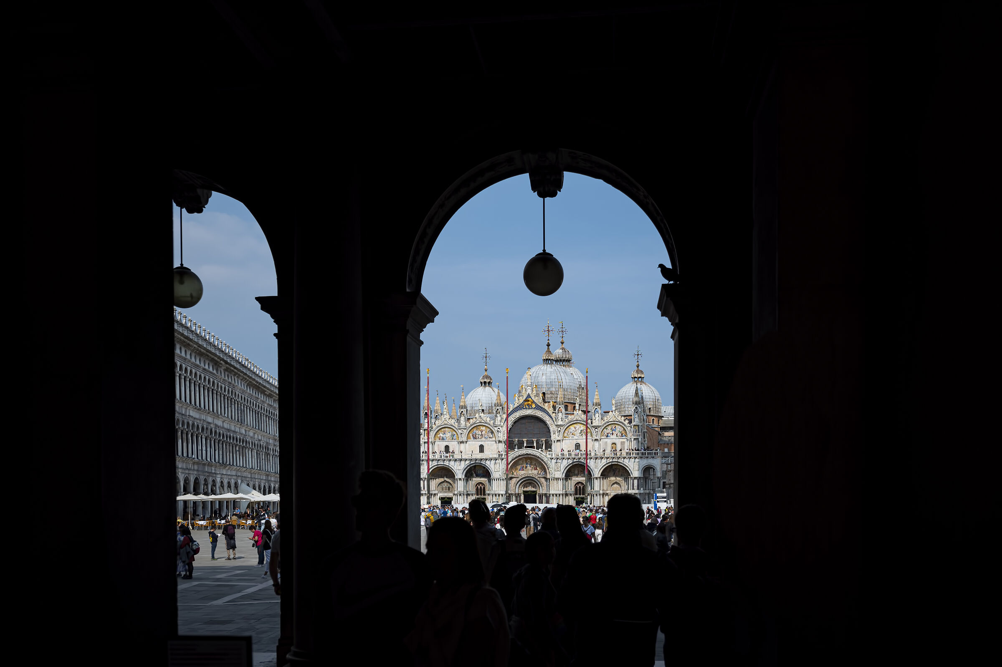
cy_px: 334
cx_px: 501
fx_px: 834
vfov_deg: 43.6
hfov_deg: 62.0
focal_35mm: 30
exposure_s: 1/1600
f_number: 4
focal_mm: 30
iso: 100
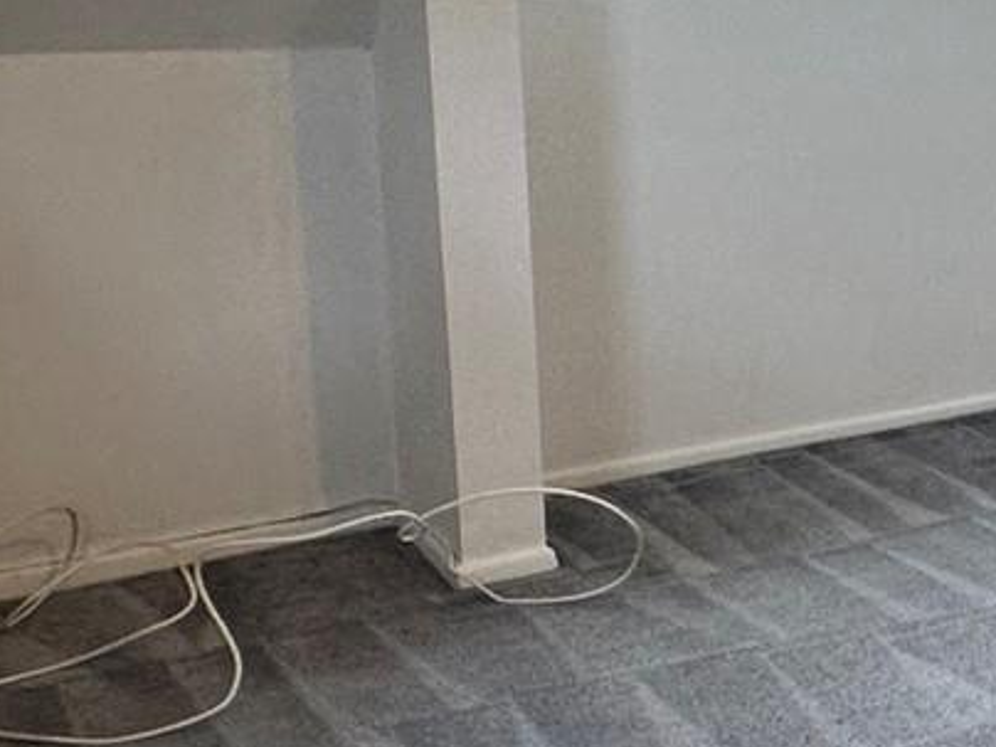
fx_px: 2043
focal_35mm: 71
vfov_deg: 20.5
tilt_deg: -10.1
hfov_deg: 20.6
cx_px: 1716
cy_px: 173
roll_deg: -3.0
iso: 125
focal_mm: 2.22
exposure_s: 1/120
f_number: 2.2
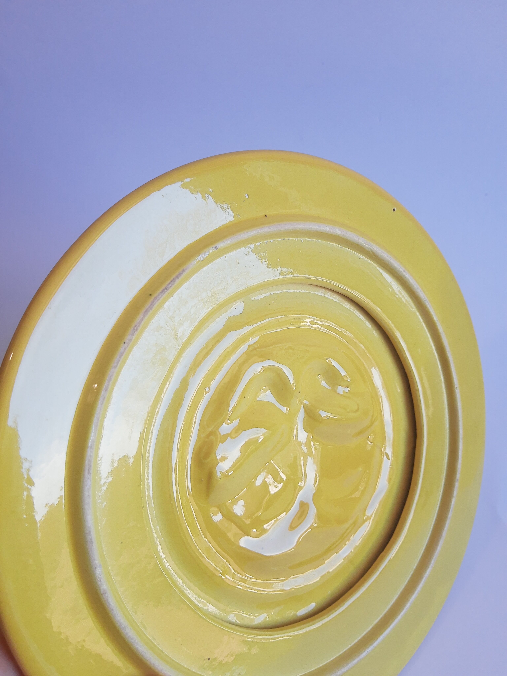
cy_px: 338
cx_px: 254
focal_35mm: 26
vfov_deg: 67.3
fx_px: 508
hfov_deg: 53.1
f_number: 1.8
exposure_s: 1/100
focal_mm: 3.95
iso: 59
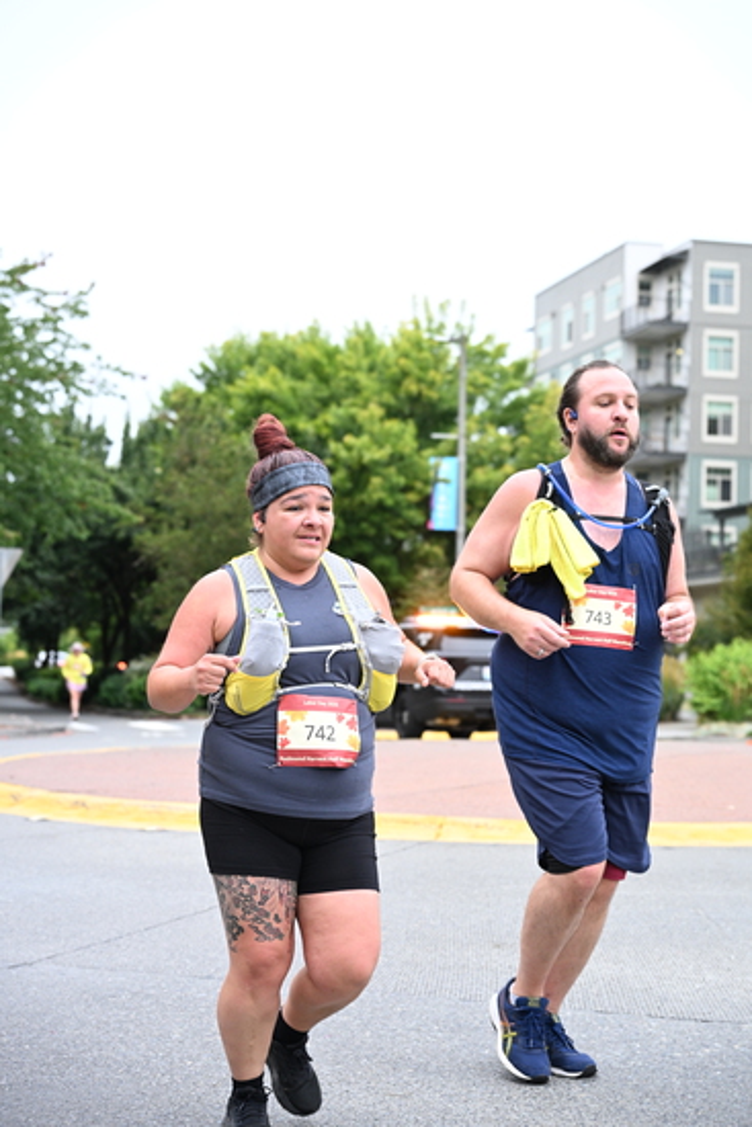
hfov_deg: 22.3
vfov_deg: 32.9
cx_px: 376
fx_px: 1910
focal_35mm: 61
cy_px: 564
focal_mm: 61
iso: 1600
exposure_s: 1/500
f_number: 4
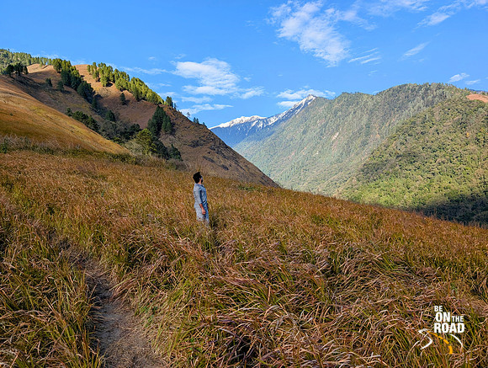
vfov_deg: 57.0
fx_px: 339
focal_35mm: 24
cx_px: 244
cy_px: 184
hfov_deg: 71.5
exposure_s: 1/646
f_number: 1.68
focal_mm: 6.9
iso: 20
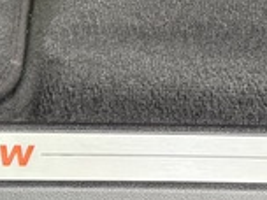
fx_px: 779
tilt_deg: -37.9
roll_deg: -5.1
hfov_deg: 19.4
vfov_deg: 14.3
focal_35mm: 101
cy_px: -30
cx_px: 148
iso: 640
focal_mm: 6.76
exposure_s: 1/33
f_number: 1.78
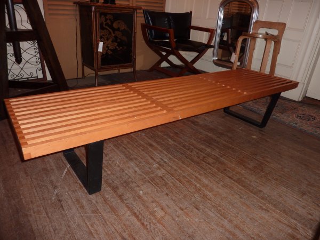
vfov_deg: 54.9
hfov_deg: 69.4
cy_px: 120
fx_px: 231
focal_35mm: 25
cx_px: 160
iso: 125
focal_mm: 4.1
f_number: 3.3
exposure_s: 1/30
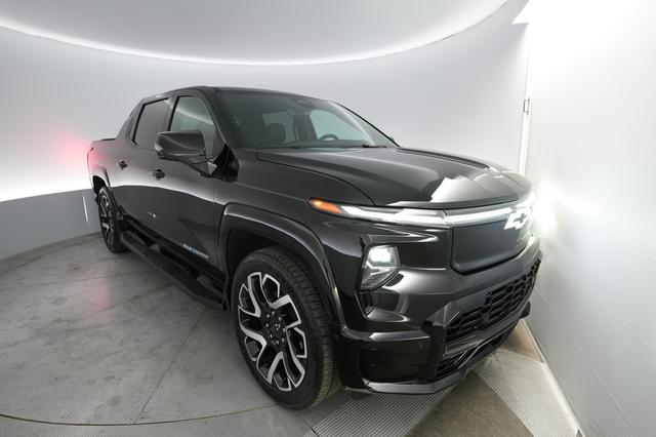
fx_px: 346
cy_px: 218
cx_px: 328
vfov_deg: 64.5
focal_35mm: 19
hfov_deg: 86.9
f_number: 3.2
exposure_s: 1/160
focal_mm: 19
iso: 1600
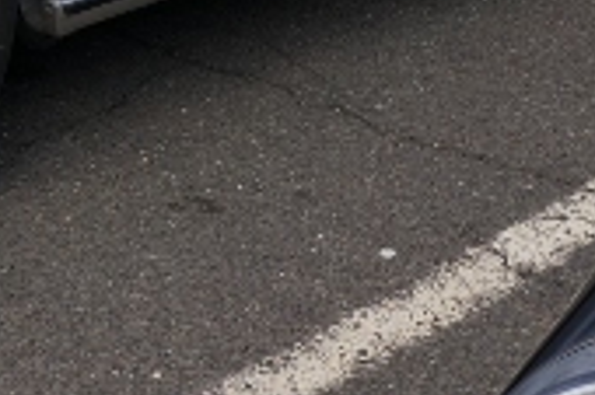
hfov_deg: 13.6
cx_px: -108
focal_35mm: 147
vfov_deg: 9.1
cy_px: -187
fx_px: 2427
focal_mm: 26
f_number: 8
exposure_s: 1/125
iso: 100
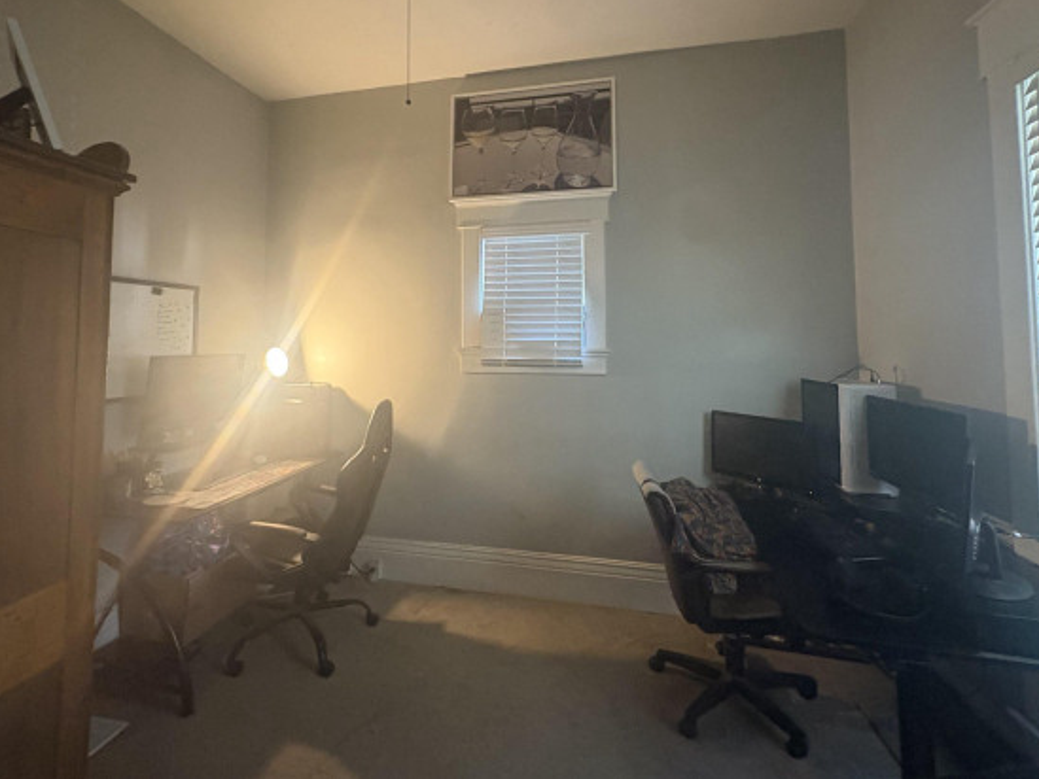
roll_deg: +1.0
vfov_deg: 73.9
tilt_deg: +3.5
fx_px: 510
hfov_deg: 90.9
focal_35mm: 17
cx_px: 487
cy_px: 310
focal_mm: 2.22
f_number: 2.2
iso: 800
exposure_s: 1/60
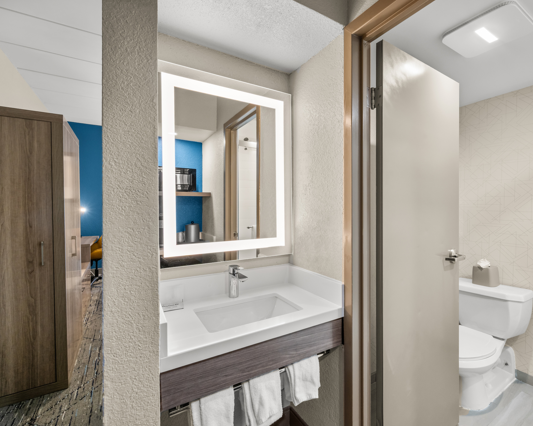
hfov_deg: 92.6
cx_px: 300
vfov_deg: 80.4
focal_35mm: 16
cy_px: 215
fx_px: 252
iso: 200
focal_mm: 14
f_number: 10
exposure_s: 1/10
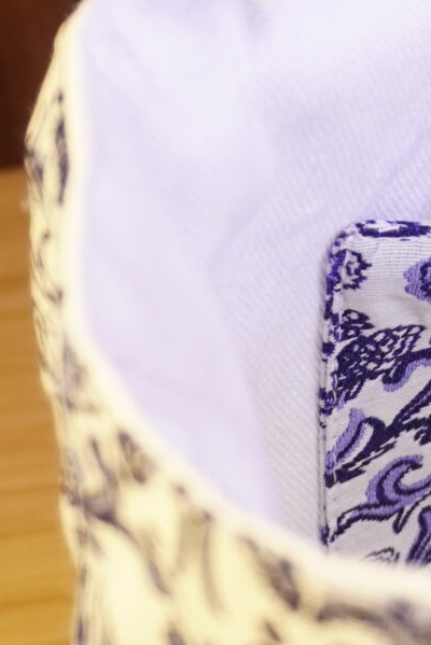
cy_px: -106
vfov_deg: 12.5
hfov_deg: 8.3
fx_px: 2872
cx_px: 770
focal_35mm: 160
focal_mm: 25
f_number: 4.5
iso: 400
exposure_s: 1/25
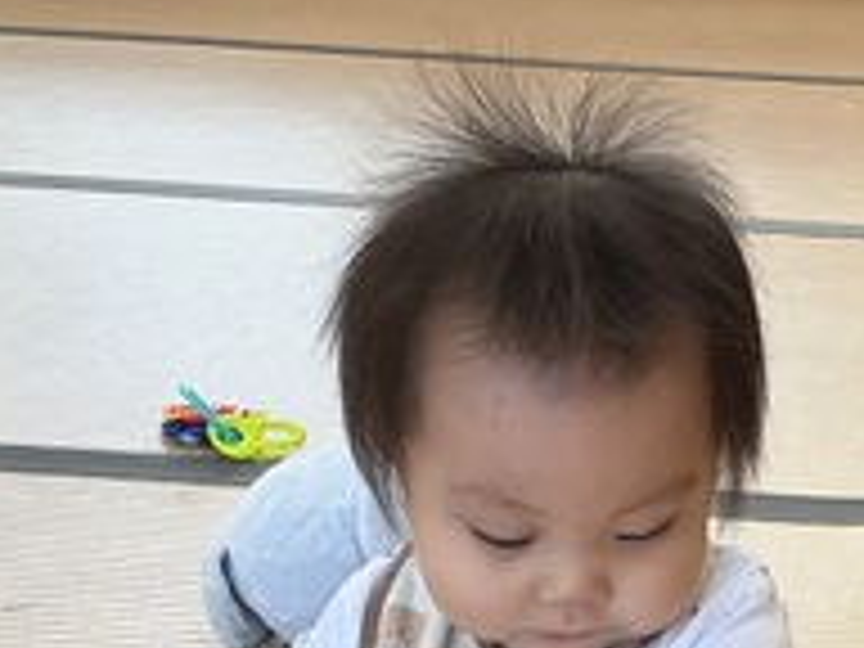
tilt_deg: -25.1
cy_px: 736
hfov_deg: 19.4
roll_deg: -2.3
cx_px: 902
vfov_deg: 14.7
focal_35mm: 98
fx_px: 2446
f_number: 1.8
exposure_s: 1/100
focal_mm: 3
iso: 40
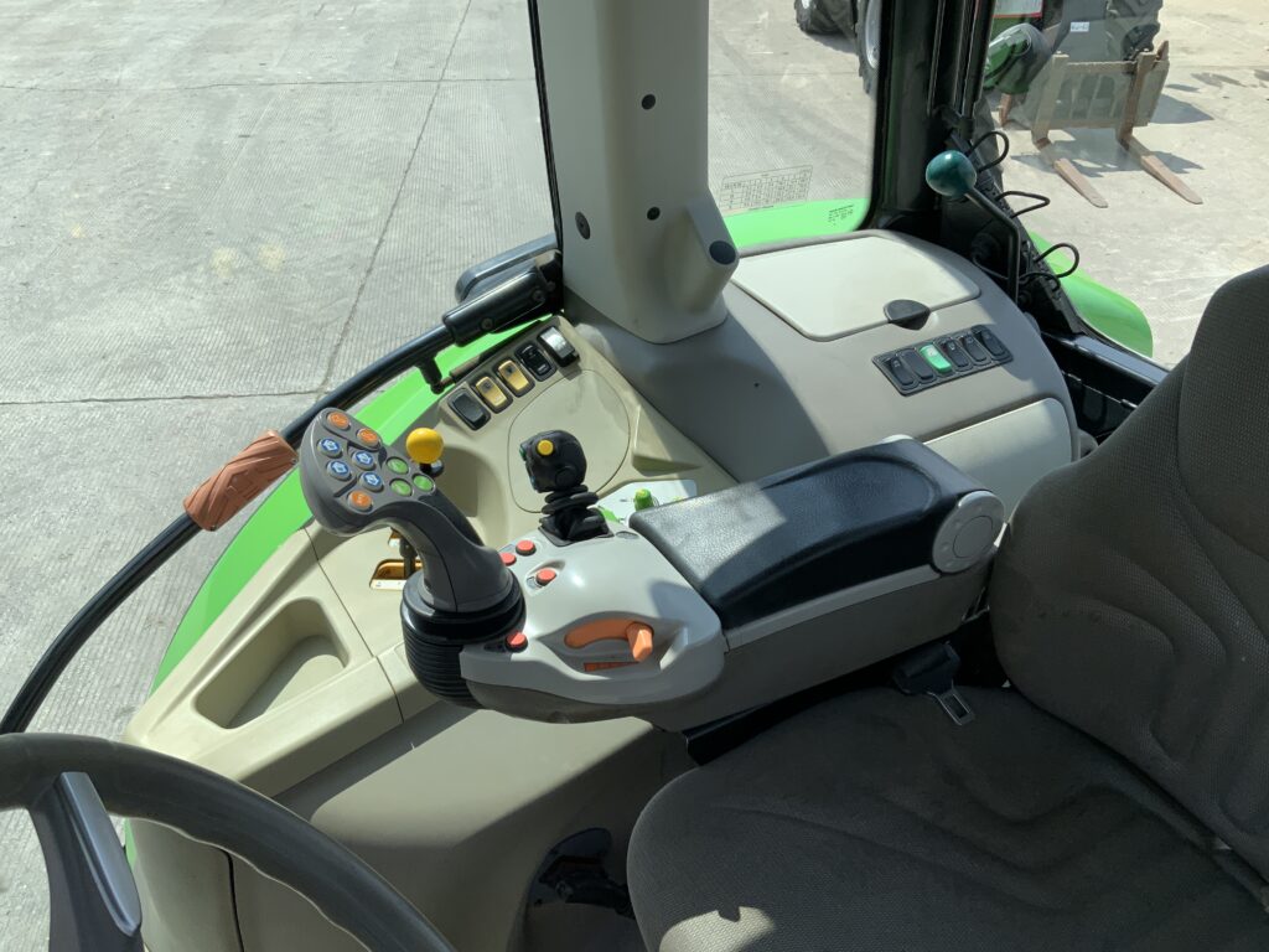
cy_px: 476
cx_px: 634
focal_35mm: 29
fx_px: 1063
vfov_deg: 48.2
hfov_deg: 61.7
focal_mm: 3
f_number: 1.8
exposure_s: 1/1076
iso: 16
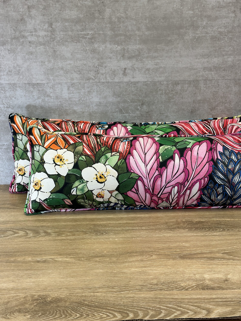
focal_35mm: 49
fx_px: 455
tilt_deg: -15.5
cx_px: 120
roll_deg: +0.5
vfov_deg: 38.9
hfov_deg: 29.7
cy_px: 157
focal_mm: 6.86
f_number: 1.78
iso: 80
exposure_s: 1/158
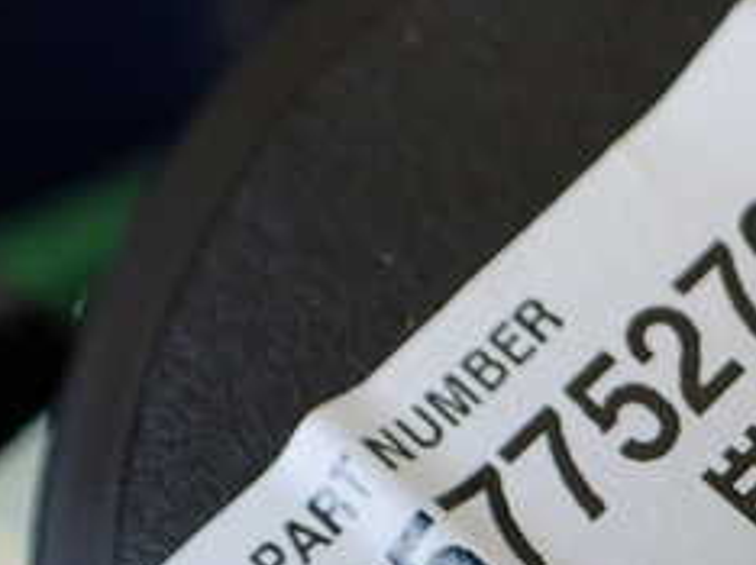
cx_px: 901
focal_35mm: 77
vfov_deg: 18.4
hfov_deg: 23.3
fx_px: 1680
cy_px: 613
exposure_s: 1/125
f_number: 2.3
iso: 125
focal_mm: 5.4
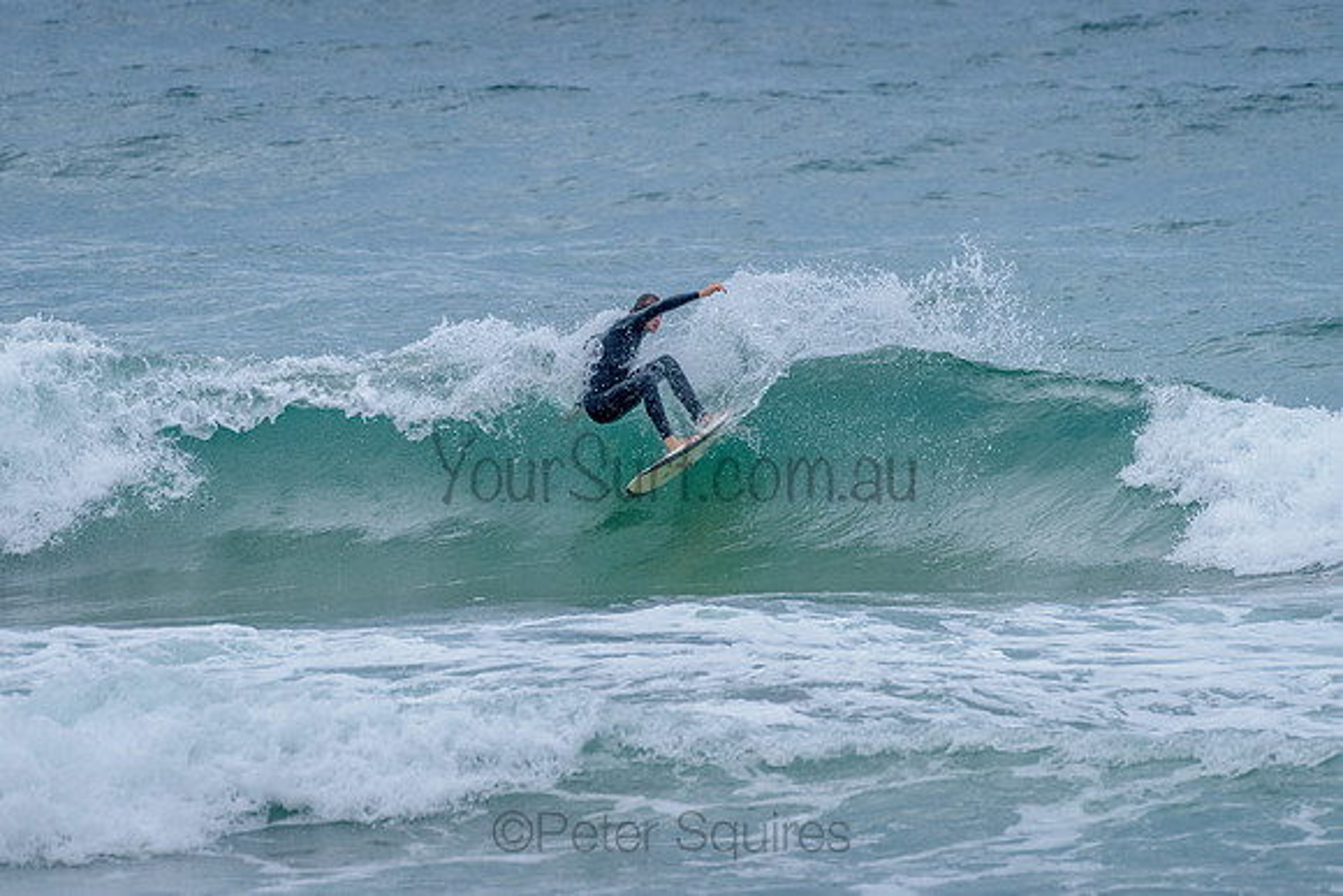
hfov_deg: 3.4
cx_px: 673
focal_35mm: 613
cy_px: 348
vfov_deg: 2.2
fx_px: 22864
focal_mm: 500
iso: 1600
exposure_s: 1/2000
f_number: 5.6
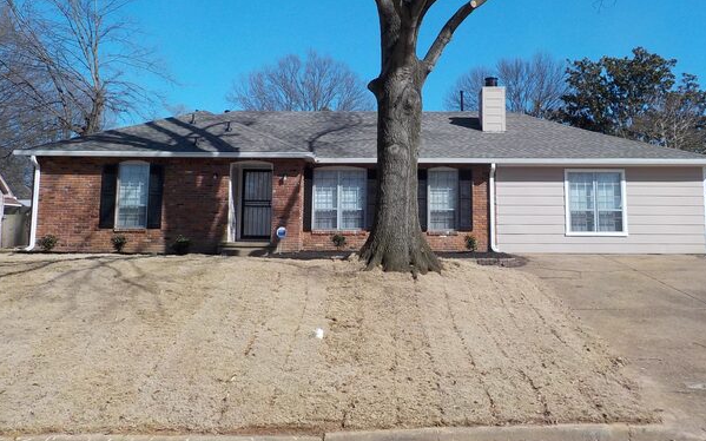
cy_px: 167
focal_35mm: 34
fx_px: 654
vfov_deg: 37.0
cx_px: 374
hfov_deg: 56.7
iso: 125
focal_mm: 4.1
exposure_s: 1/1250
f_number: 3.3
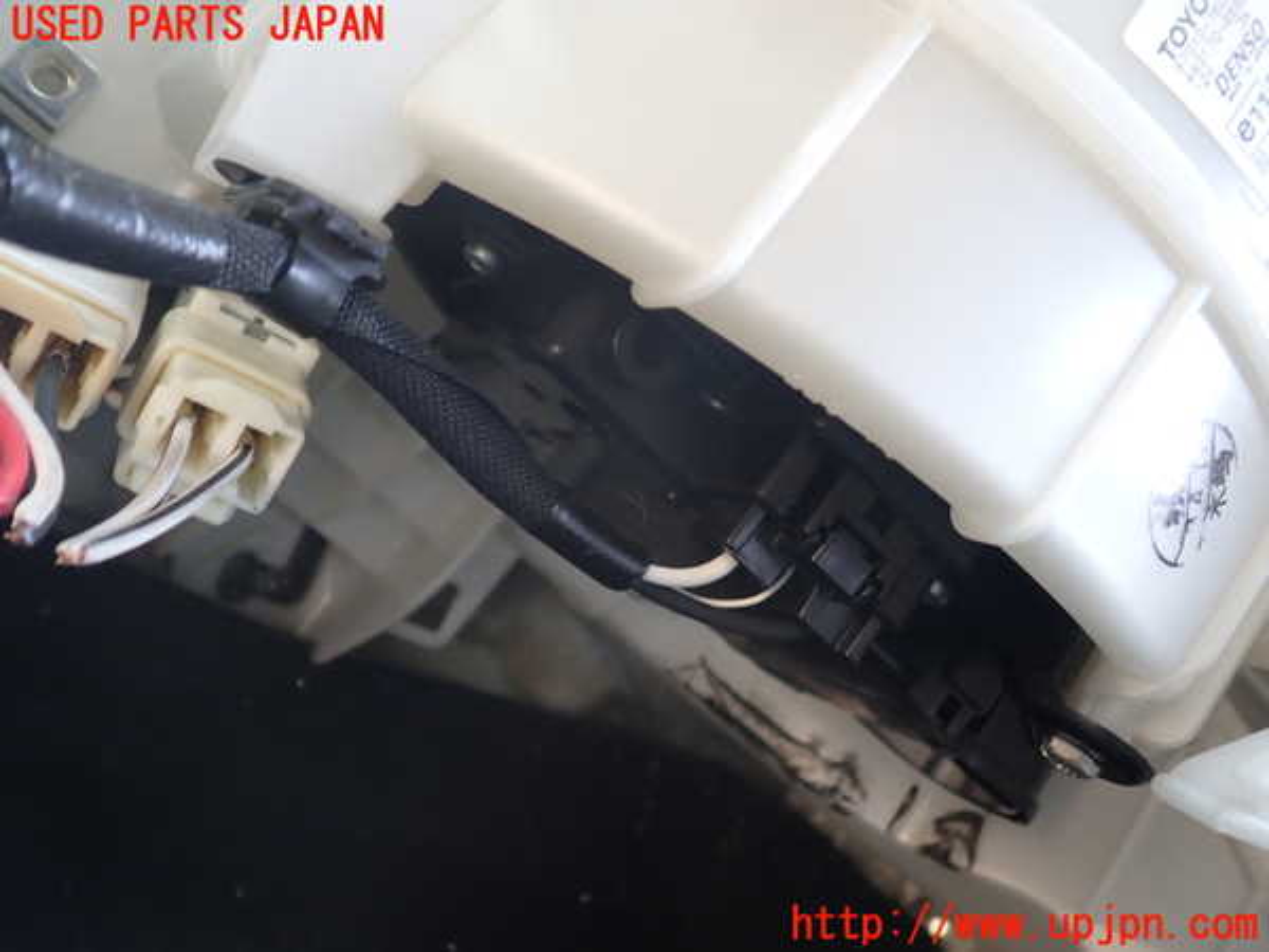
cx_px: 634
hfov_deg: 60.0
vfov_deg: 46.8
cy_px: 476
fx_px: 1100
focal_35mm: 30
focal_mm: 5.4
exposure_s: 1/60
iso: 125
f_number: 2.3
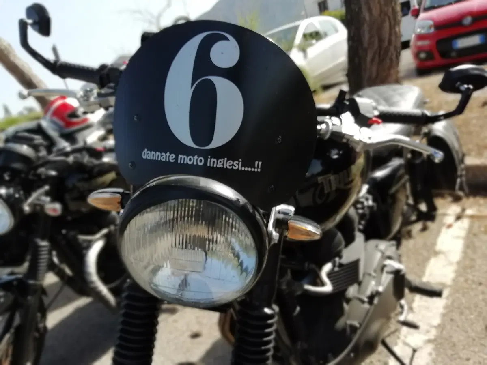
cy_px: 182
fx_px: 366
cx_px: 244
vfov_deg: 53.1
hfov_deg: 67.3
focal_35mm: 26
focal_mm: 3.46
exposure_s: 1/678
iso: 50
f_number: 8
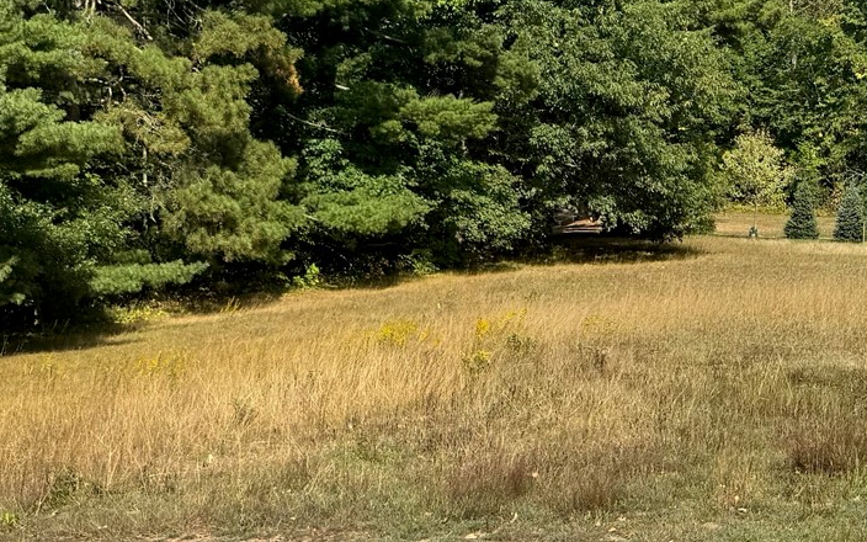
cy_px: 320
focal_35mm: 74
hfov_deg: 26.9
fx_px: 1749
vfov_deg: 17.6
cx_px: 783
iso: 80
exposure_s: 1/3247
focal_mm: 6.76
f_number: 1.78
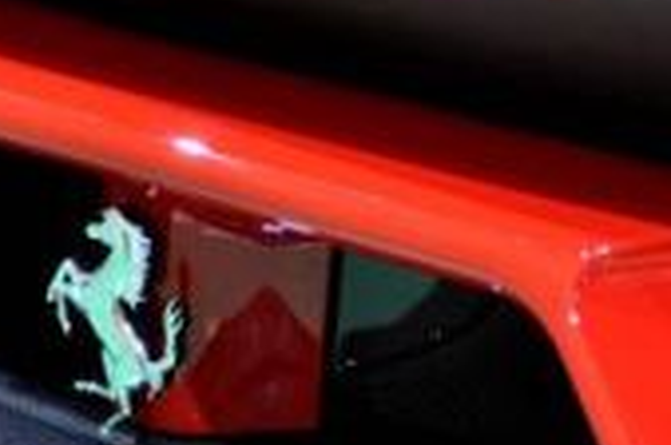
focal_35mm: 156
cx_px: 377
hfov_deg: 13.2
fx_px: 2902
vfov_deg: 8.8
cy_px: 137
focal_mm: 30
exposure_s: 1/15
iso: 800
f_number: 4.2
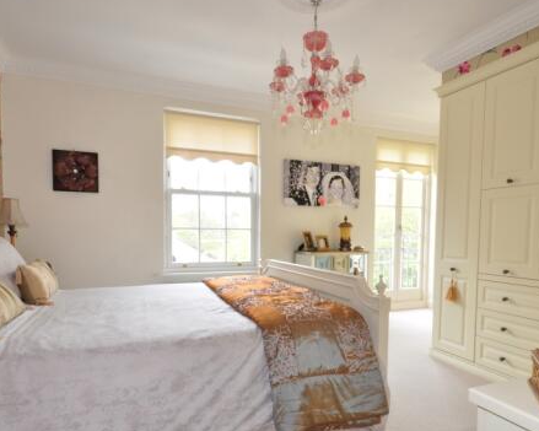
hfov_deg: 77.6
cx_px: 262
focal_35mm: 21
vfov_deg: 65.1
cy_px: 250
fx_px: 335
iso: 200
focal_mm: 10
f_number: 20
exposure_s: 1/1.3
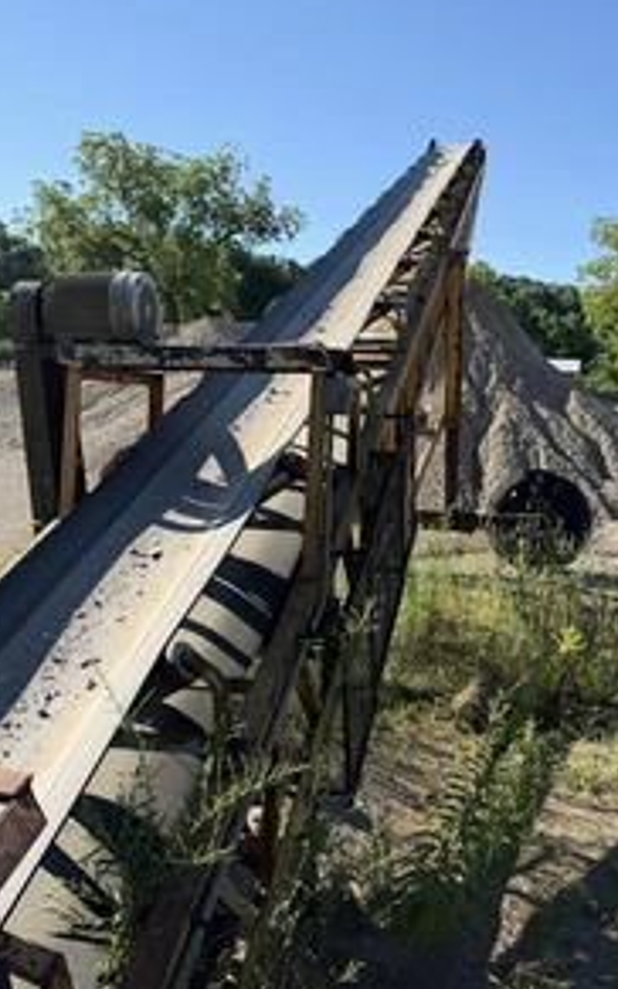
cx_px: 326
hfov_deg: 36.3
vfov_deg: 55.3
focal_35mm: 35
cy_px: 489
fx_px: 943
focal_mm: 6.76
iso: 80
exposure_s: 1/2907
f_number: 1.78
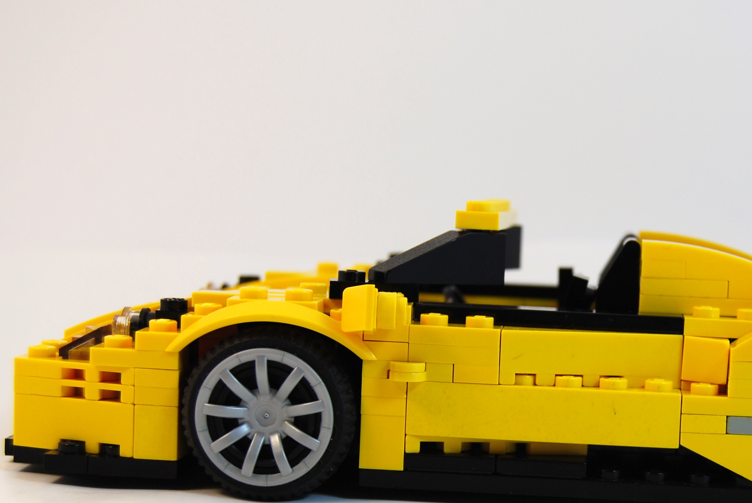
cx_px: 553
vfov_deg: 14.4
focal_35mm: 95
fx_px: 1987
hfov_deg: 21.3
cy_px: 370
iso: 125
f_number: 5.6
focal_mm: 38
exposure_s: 1/125
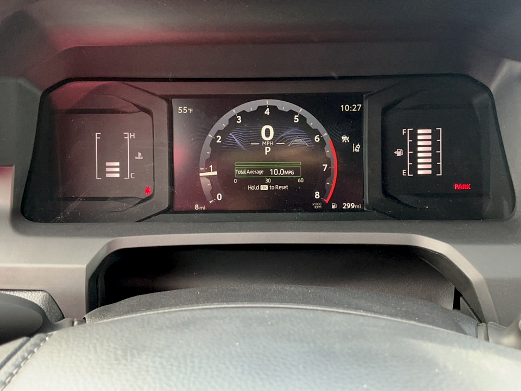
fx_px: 452
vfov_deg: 46.8
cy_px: 196
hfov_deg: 60.0
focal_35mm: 30
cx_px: 260
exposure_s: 1/60
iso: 100
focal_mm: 3
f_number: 1.8
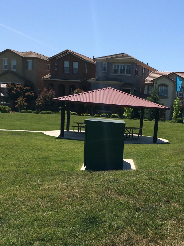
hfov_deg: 31.9
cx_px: 127
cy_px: 172
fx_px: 319
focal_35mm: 45
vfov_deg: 41.3
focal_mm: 4.15
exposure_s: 1/2740
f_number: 2.2
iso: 32
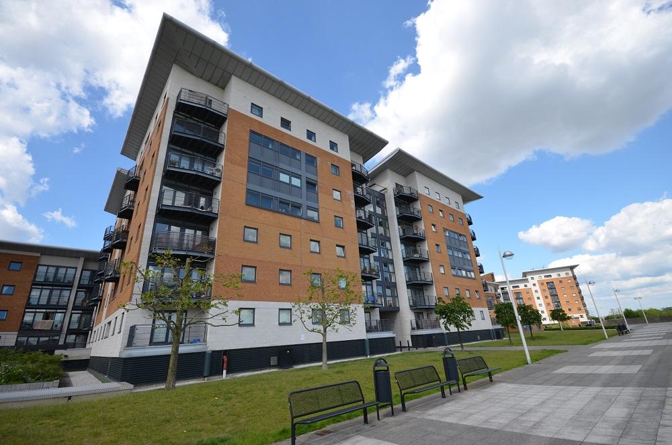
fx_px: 279
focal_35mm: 15
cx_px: 336
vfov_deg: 77.1
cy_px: 222
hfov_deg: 100.5
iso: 140
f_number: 8
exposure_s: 1/250
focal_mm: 10
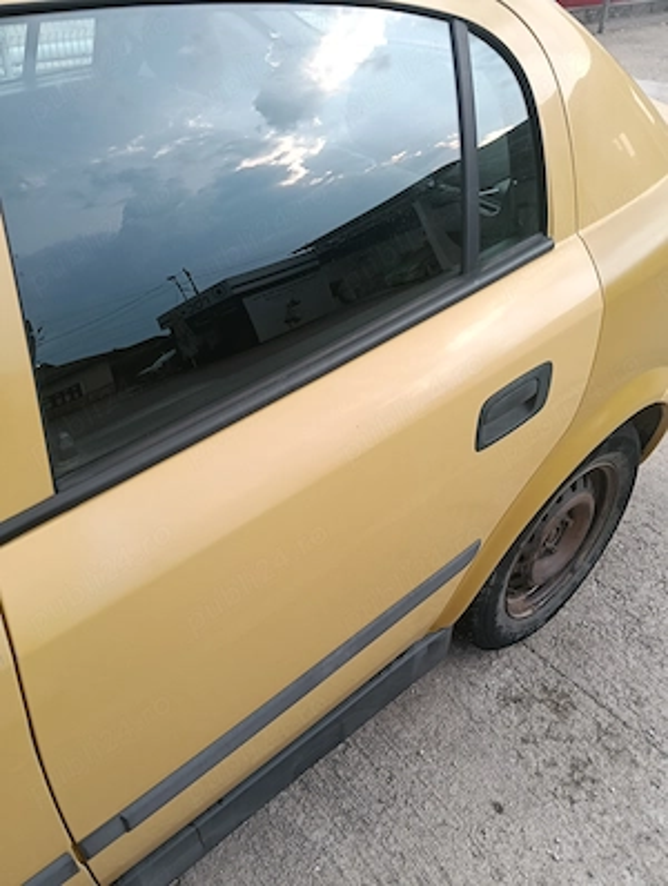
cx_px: 334
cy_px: 443
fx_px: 692
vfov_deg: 65.2
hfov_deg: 51.5
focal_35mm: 27
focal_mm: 3.98
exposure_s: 1/33.3
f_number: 1.8
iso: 80
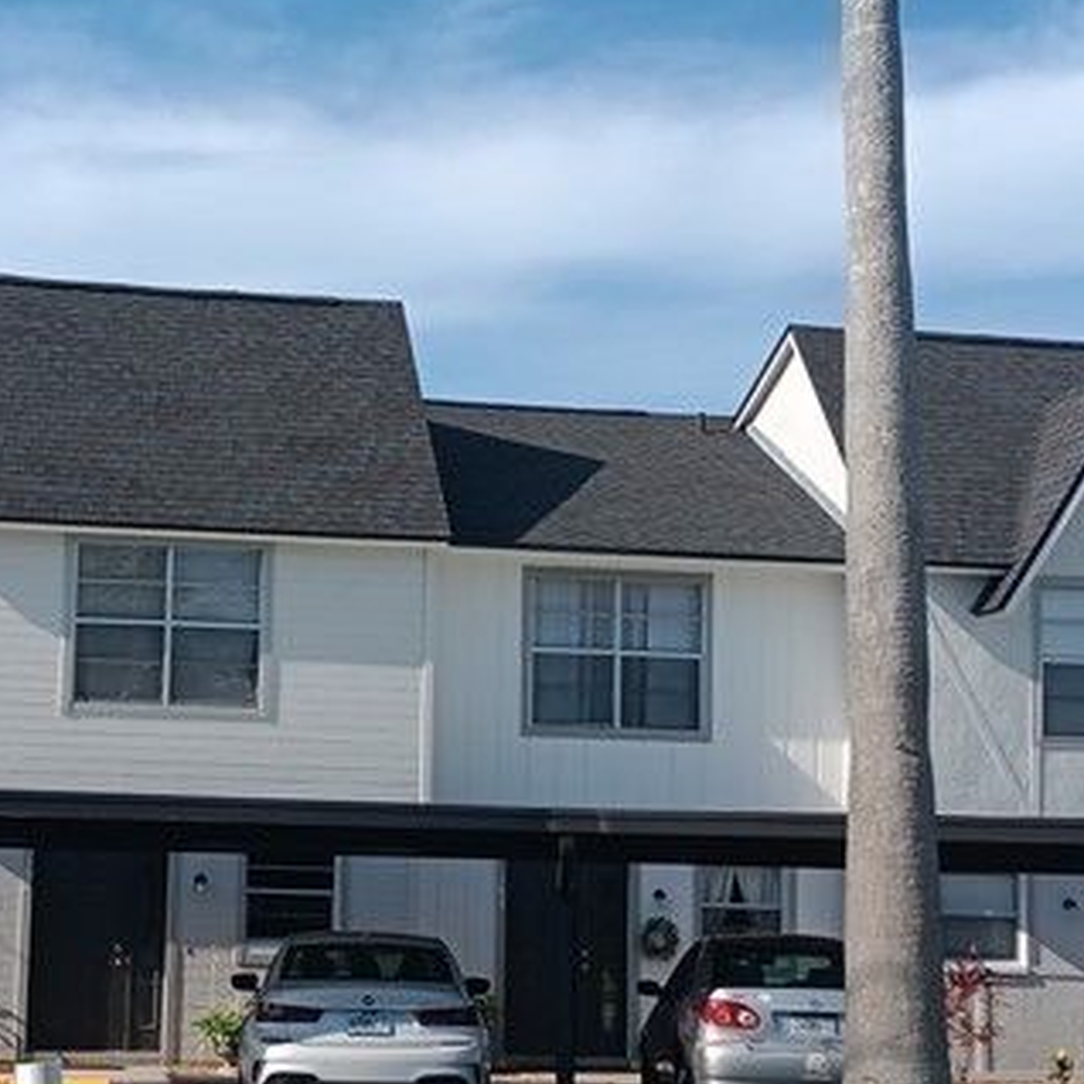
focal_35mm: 74
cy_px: 665
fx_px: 2622
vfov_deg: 23.3
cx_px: 351
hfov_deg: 23.2
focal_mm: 3.98
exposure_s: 1/1000
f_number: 1.8
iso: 20
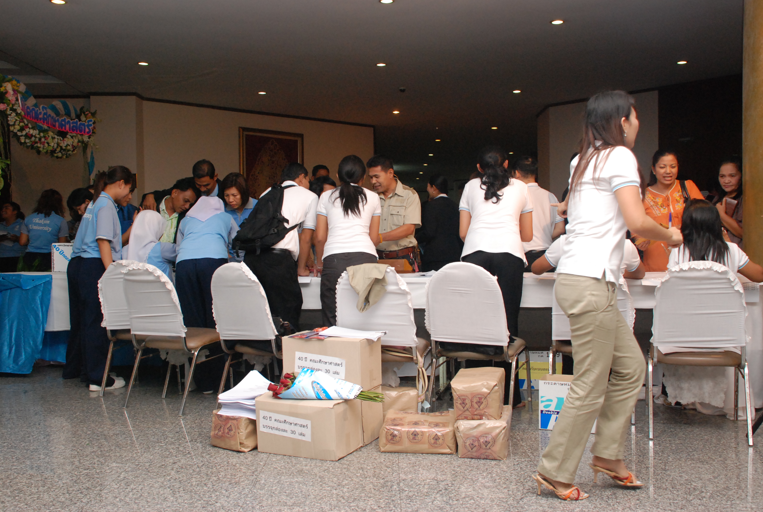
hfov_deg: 55.7
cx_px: 390
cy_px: 250
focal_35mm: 34
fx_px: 722
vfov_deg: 39.1
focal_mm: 22
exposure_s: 1/125
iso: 1000
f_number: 5.6
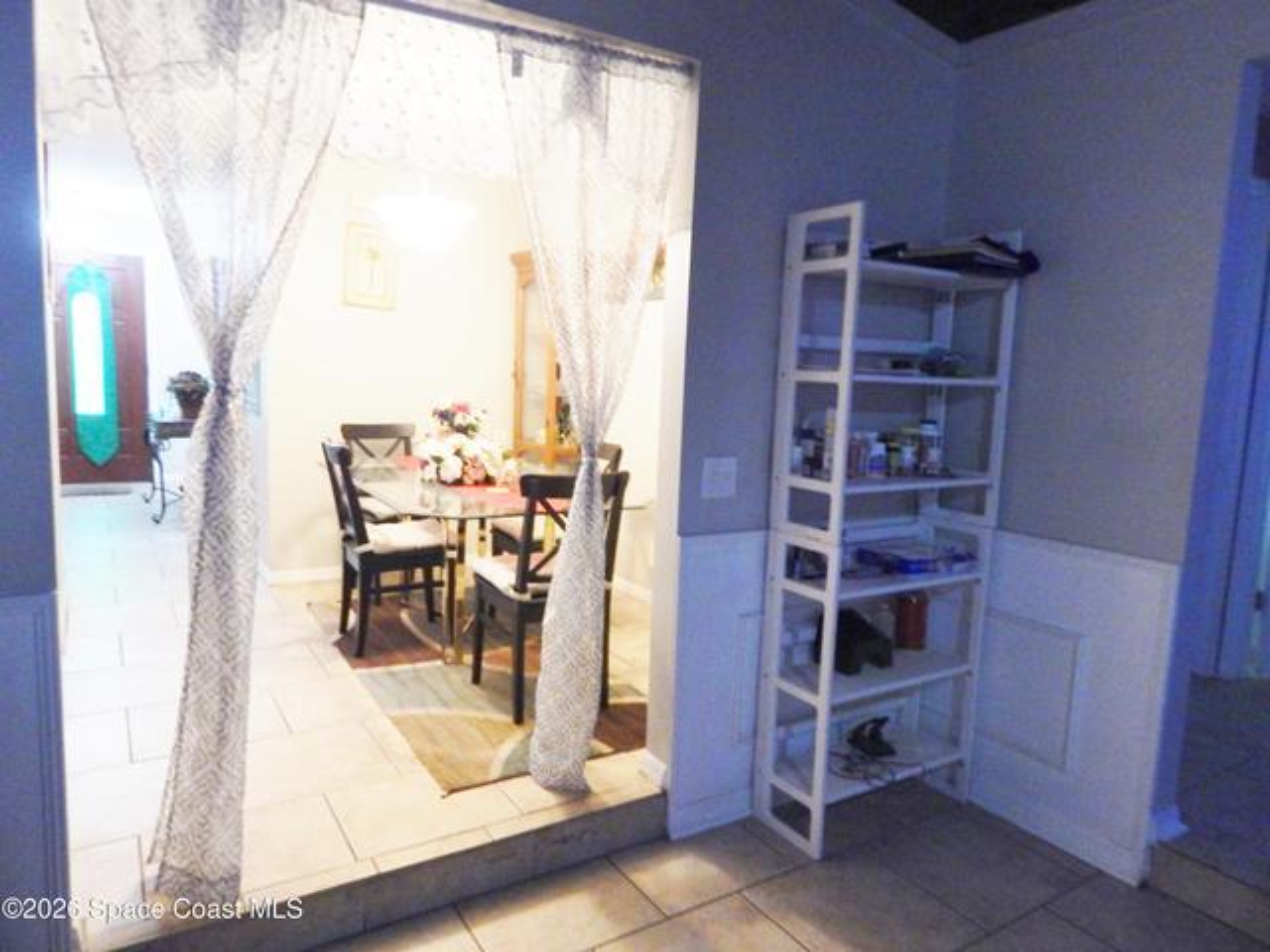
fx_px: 807
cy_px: 476
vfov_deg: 61.1
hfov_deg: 76.4
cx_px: 635
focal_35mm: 22
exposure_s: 1/30
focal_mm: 4
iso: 400
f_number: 3
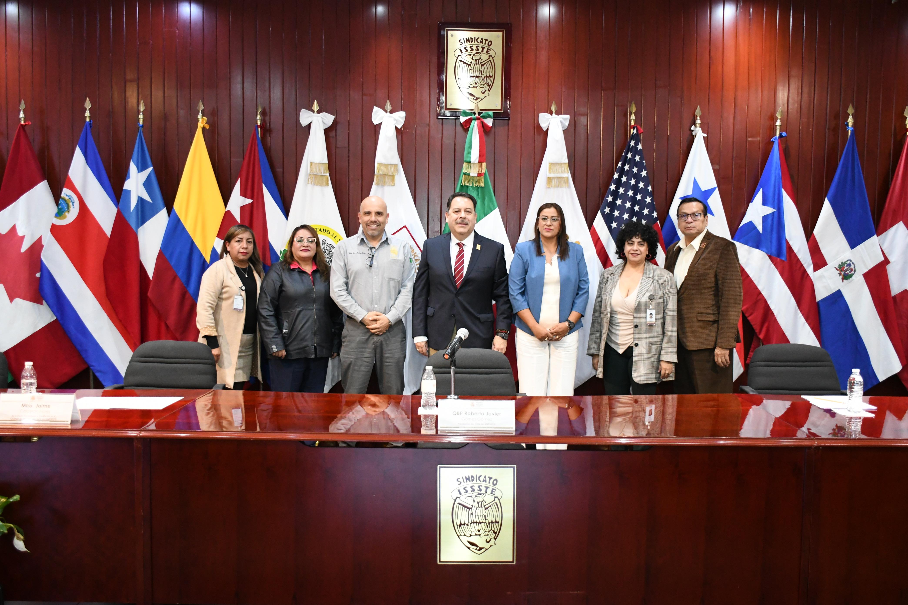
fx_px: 857
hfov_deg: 55.8
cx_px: 454
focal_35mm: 34
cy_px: 302
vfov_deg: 38.9
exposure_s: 1/100
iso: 3200
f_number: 3.8
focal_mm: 23
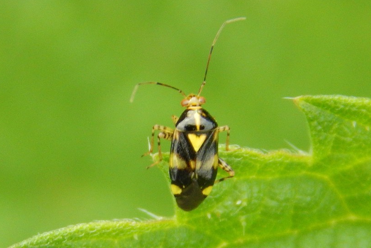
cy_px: 123
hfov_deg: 11.7
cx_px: 191
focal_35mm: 175
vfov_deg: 7.8
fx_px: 1804
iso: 280
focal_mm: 28.7
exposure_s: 1/250
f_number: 5.1
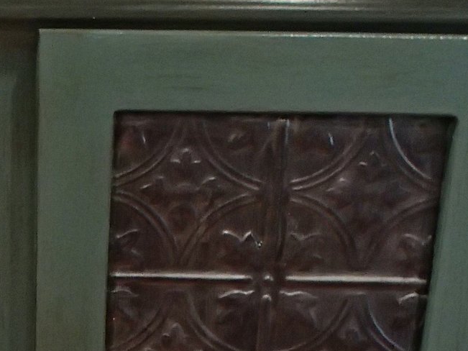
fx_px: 1162
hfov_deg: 21.9
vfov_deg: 16.4
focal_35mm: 86
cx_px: 0
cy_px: 423
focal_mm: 5
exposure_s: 1/20
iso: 800
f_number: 3.9
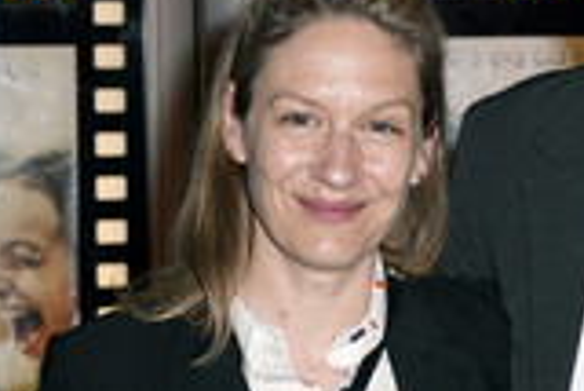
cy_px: 230
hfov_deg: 12.0
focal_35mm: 169
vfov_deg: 8.1
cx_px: 630
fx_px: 2744
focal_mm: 60
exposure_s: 1/125
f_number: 7.1
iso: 640
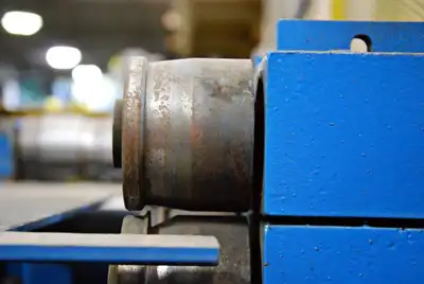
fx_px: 885
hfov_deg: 27.0
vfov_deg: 18.2
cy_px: 142
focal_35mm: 75
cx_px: 212
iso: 1600
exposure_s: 1/10
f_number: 5
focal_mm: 50
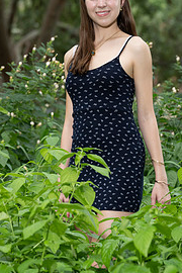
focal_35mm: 333
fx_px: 2525
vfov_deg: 6.2
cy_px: 64
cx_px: 101
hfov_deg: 4.1
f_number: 8
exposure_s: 1/200
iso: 1000
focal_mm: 200
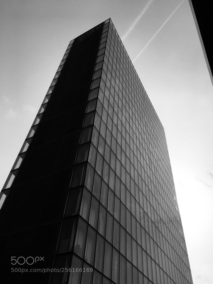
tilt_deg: +46.0
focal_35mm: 29
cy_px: 142
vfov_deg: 61.7
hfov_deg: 48.2
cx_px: 106
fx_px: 238
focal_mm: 4.15
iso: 25
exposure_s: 1/5128
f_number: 2.2
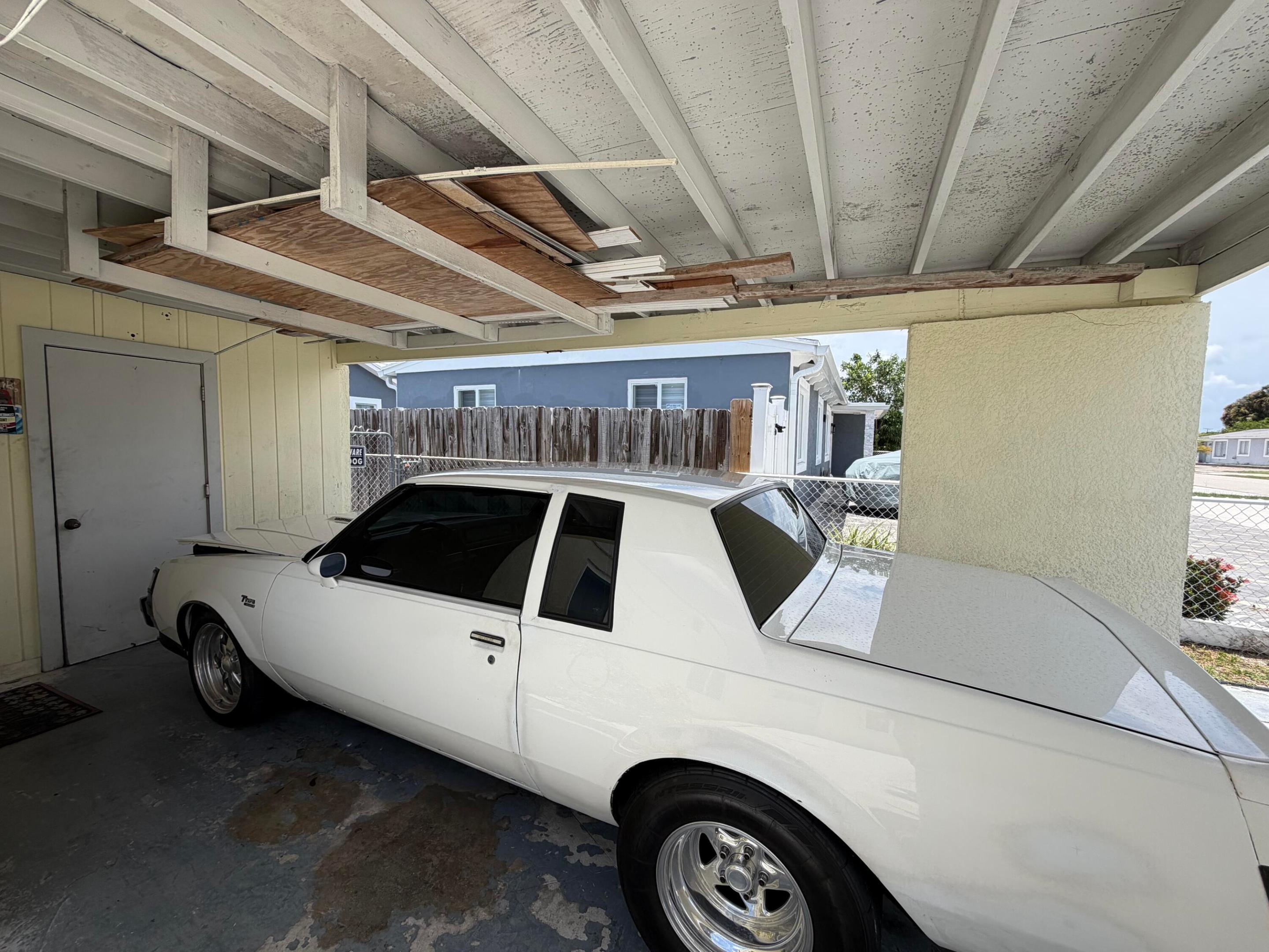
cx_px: 634
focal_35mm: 14
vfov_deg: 85.7
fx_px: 513
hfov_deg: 102.1
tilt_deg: -4.2
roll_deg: -1.2
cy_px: 476
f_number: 2.2
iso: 32
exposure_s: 1/770
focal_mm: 2.22
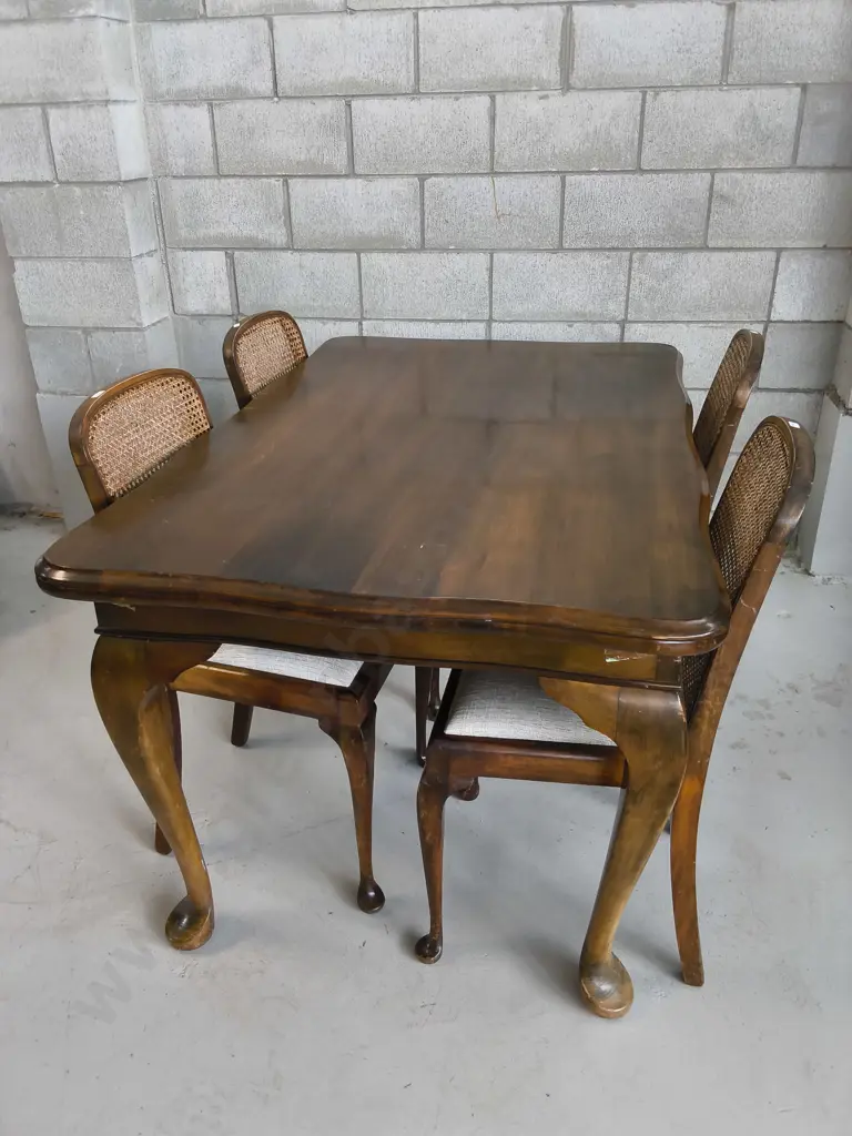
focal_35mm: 27
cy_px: 568
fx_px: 886
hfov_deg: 51.4
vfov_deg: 65.3
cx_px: 426
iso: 160
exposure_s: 1/100
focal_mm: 2.87
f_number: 2
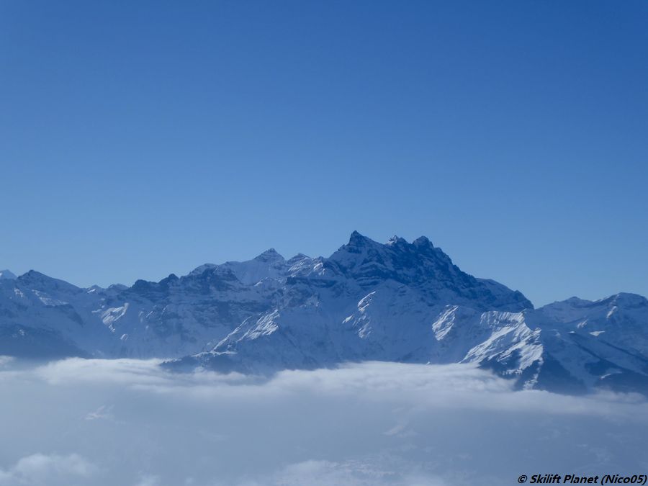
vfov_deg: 16.2
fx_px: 1703
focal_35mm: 91
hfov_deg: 21.5
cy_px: 243
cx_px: 324
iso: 80
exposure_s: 1/1300
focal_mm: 15
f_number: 4.8
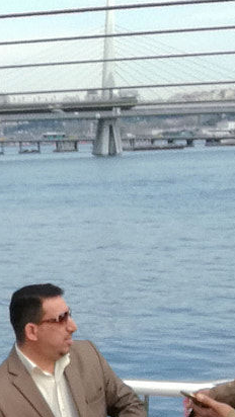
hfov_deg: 10.2
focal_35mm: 110
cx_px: -228
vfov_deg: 19.3
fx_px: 1218
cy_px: 330
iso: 50
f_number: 2.4
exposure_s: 1/653
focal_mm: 3.38
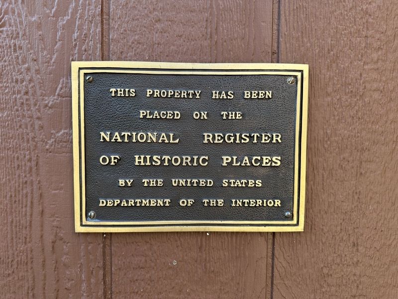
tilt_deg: -2.8
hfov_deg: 71.6
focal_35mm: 24
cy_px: 150
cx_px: 199
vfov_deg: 56.8
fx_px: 276
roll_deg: -0.8
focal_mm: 6.86
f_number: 1.78
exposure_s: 1/121
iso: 64
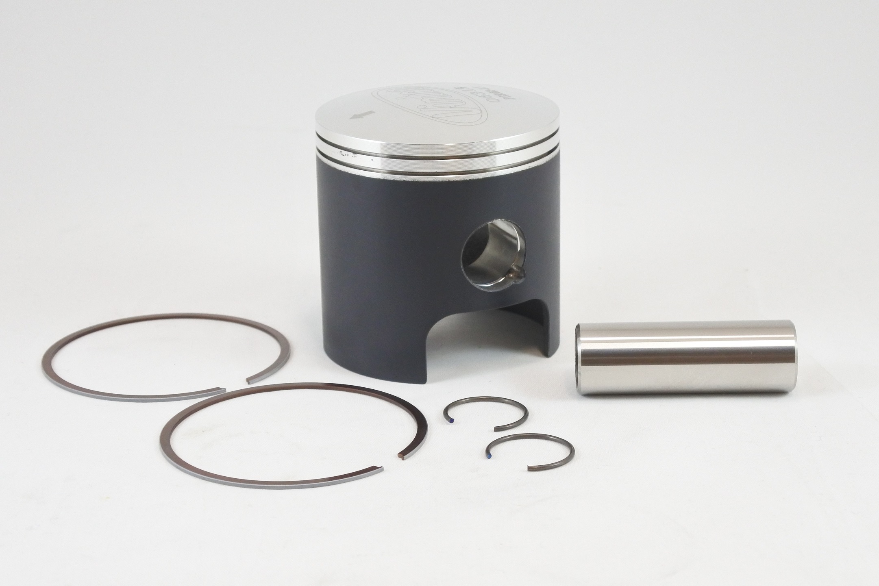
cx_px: 440
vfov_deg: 24.2
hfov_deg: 35.6
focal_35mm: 56
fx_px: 1367
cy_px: 293
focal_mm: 21
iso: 720
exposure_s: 1/125
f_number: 4.8
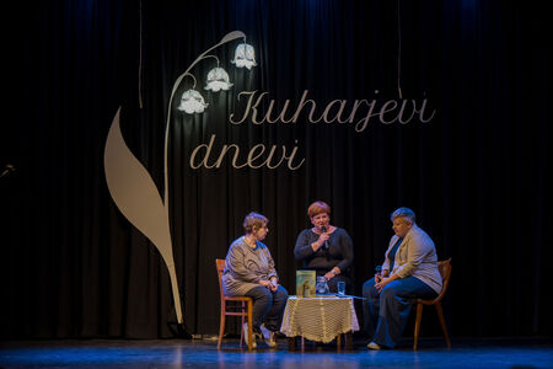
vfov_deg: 16.7
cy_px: 184
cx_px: 276
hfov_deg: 24.8
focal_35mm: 82
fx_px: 1260
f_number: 2.8
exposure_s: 1/250
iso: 1000
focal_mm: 82
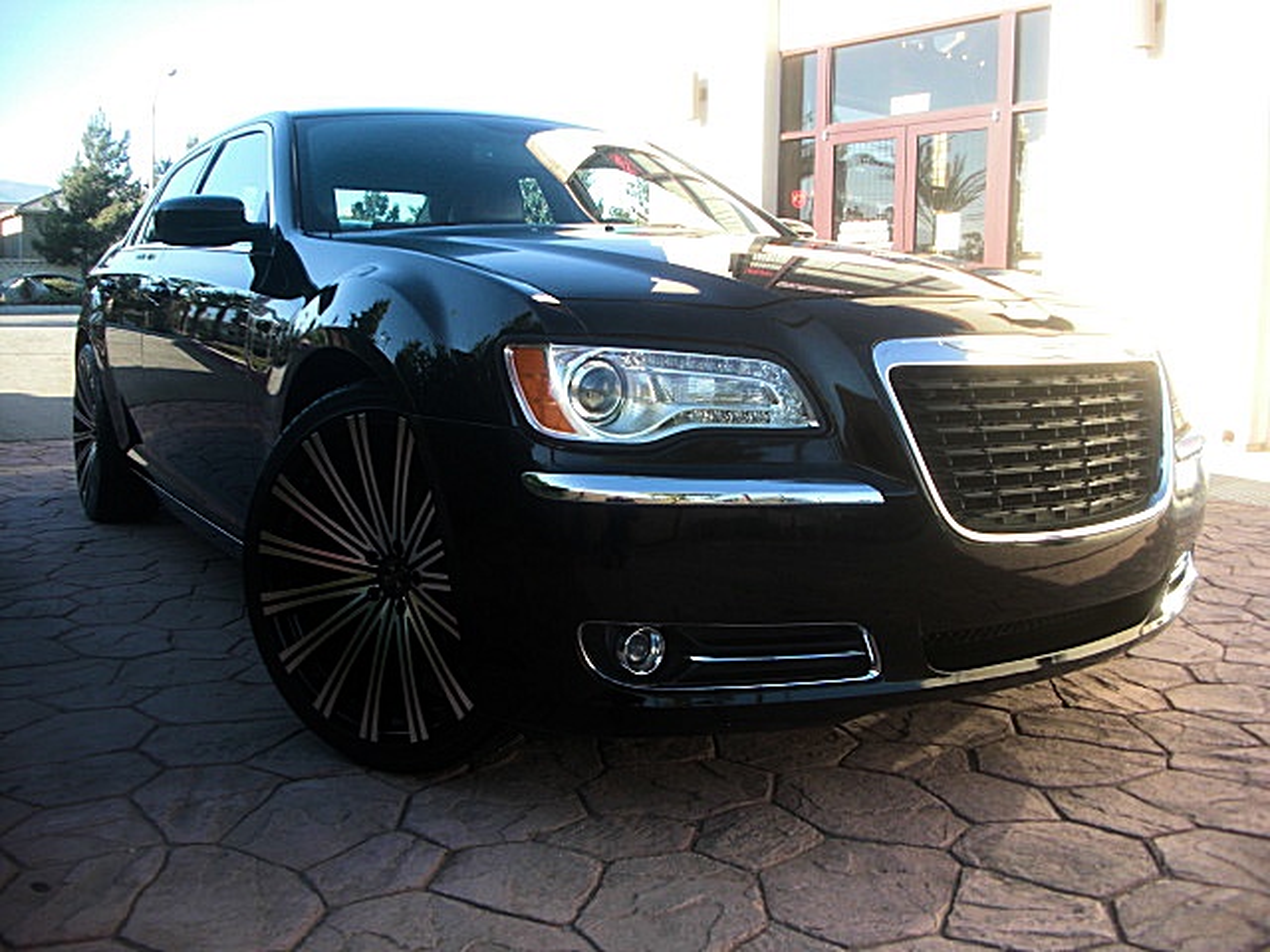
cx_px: 635
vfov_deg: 39.7
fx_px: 1321
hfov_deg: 51.4
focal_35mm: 36
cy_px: 476
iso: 50
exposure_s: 1/125
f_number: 2.8
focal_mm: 6.3
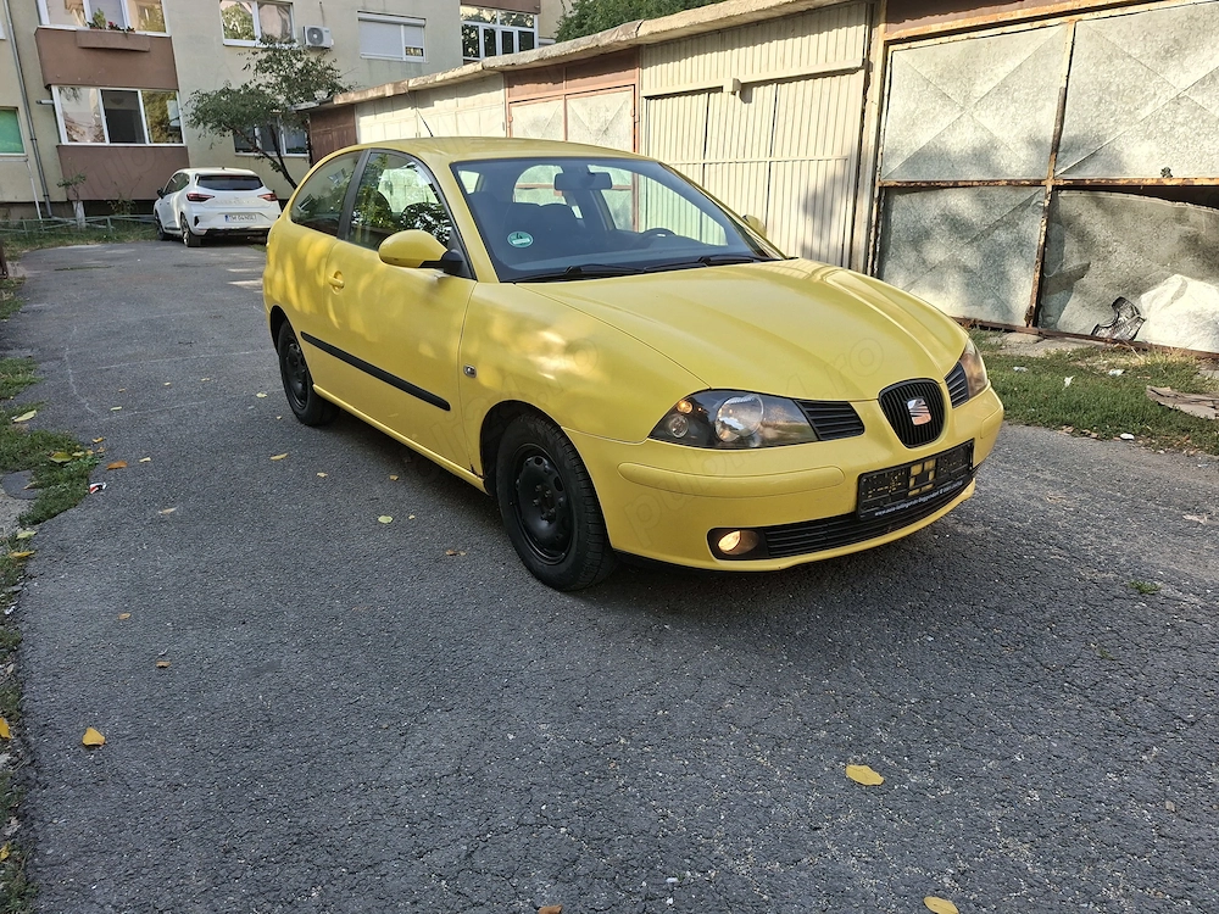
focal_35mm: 23
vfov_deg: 58.9
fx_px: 810
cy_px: 457
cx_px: 610
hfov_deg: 73.9
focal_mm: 5.54
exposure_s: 1/813
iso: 50
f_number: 1.8
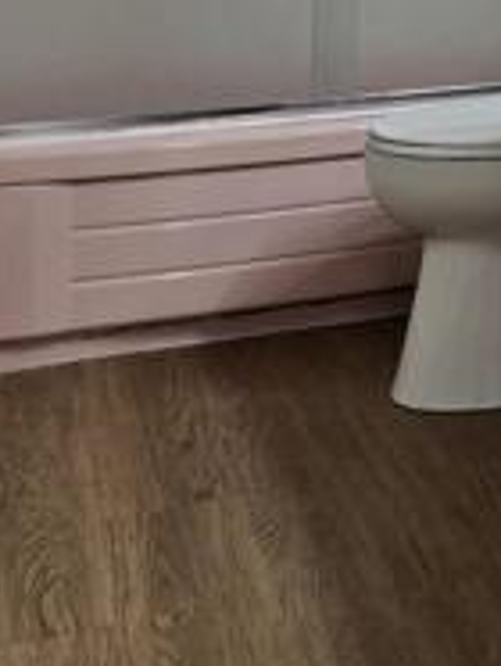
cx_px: 766
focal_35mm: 79
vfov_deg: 22.6
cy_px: -147
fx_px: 1521
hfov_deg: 16.8
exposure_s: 1/120
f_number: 1.8
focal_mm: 5.4
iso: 50
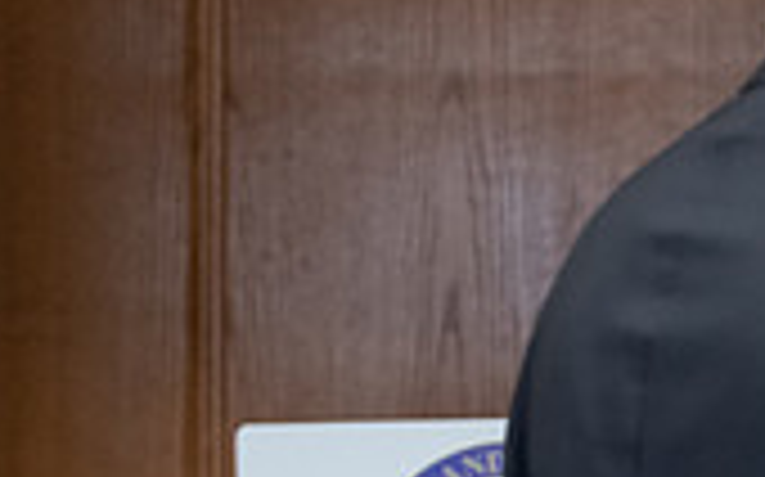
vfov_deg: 5.4
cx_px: 1197
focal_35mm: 244
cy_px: 425
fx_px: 5084
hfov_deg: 8.4
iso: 4000
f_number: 3.2
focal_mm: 70
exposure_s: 1/200
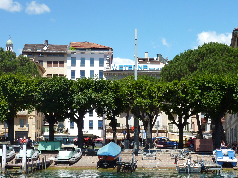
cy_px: 100
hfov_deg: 28.2
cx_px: 127
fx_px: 474
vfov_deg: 21.3
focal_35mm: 69
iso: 80
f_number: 4.5
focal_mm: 9.1
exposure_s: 1/500
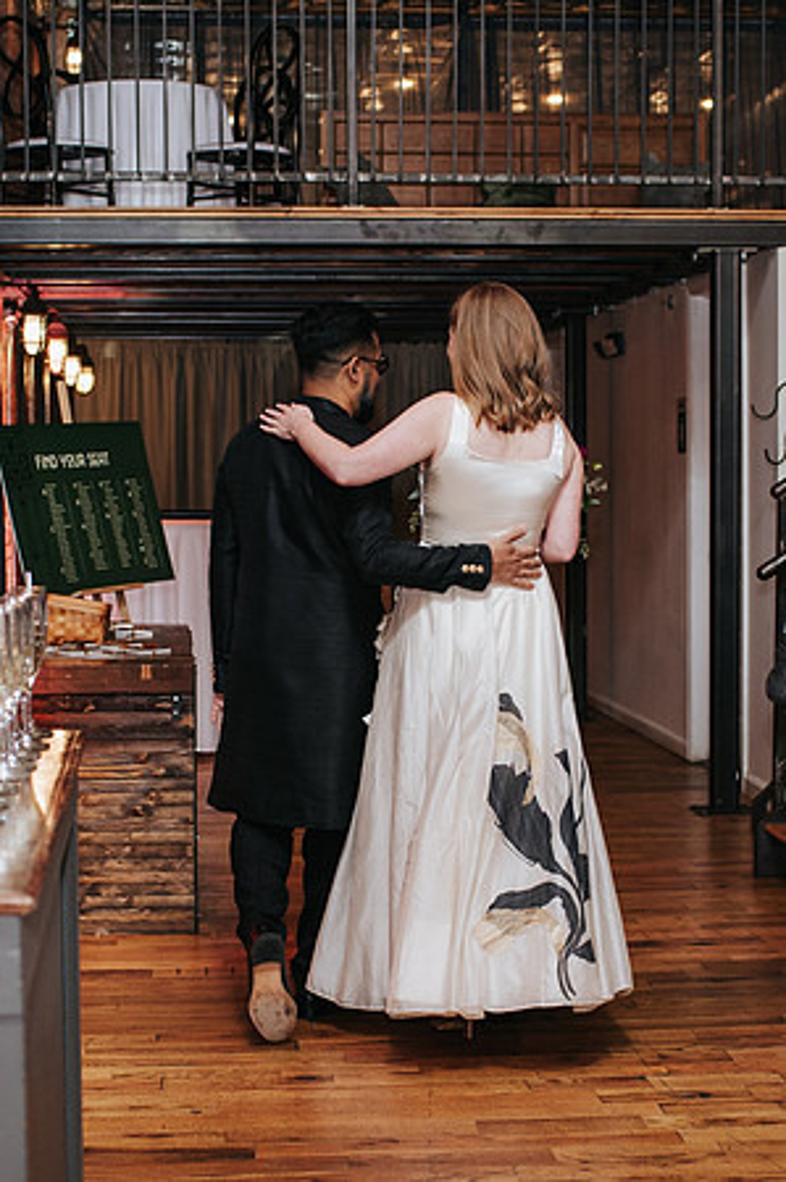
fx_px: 2320
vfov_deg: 28.5
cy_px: 706
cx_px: 389
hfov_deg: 19.2
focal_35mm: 71
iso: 800
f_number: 3.2
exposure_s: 1/200
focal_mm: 35
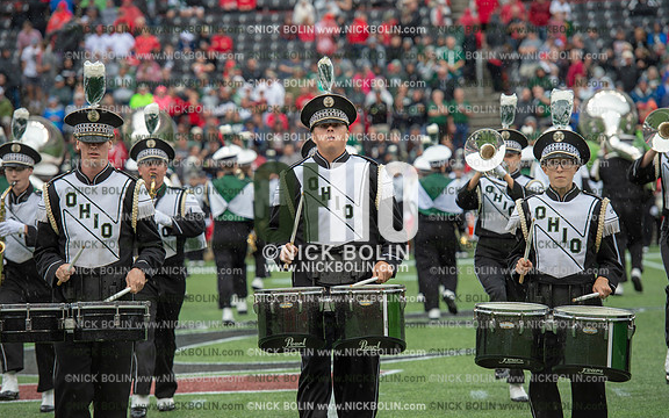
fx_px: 2990
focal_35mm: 164
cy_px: 217
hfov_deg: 12.8
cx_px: 336
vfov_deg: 8.0
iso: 400
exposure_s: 1/500
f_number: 4
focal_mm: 160
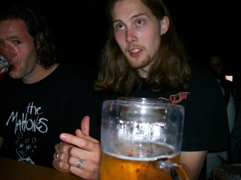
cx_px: 120
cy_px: 90
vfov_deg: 39.6
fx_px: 250
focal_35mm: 36
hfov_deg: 51.4
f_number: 2.7
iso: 140
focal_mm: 6
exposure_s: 1/64
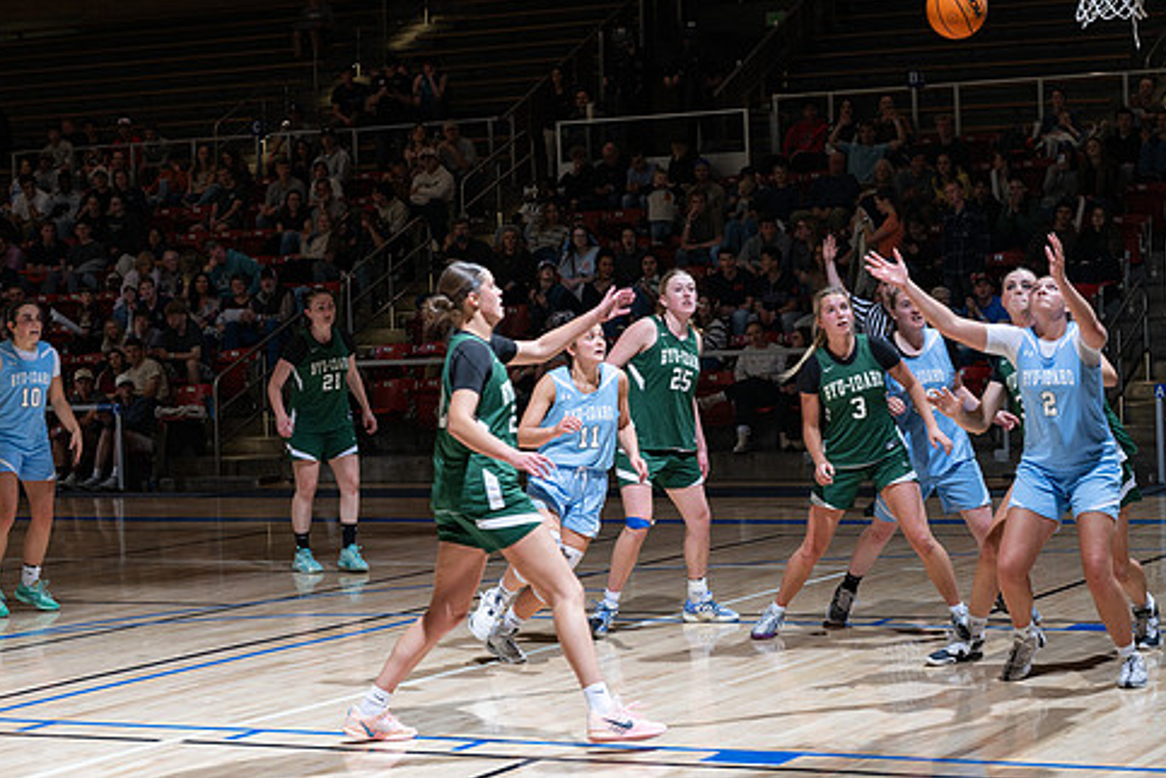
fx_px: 2720
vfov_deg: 16.2
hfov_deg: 24.2
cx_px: 686
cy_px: 313
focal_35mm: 84
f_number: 4.5
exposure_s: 1/100
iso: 80
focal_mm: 70
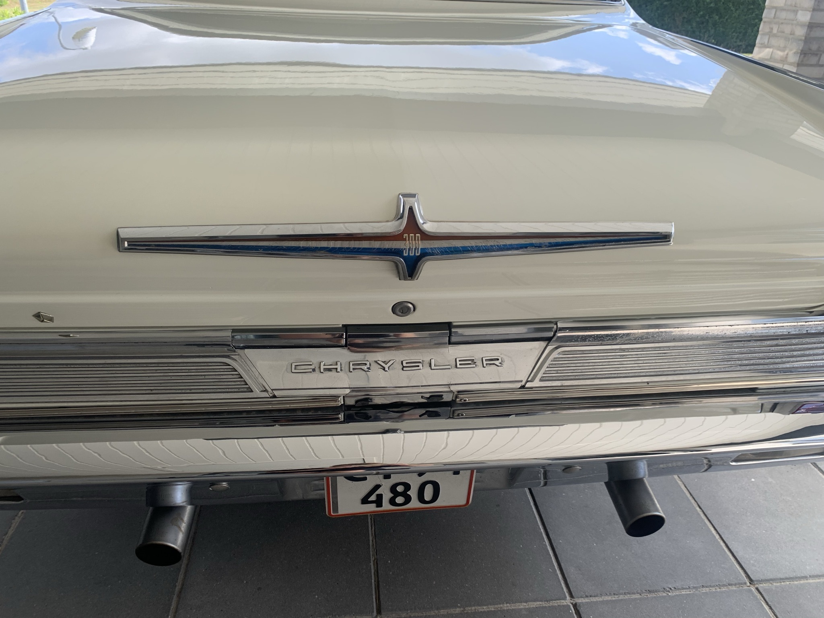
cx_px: 412
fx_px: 619
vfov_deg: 53.1
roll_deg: -2.0
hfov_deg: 67.3
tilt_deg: -25.9
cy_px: 309
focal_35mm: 26
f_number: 1.8
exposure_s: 1/452
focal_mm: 4.25
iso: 25
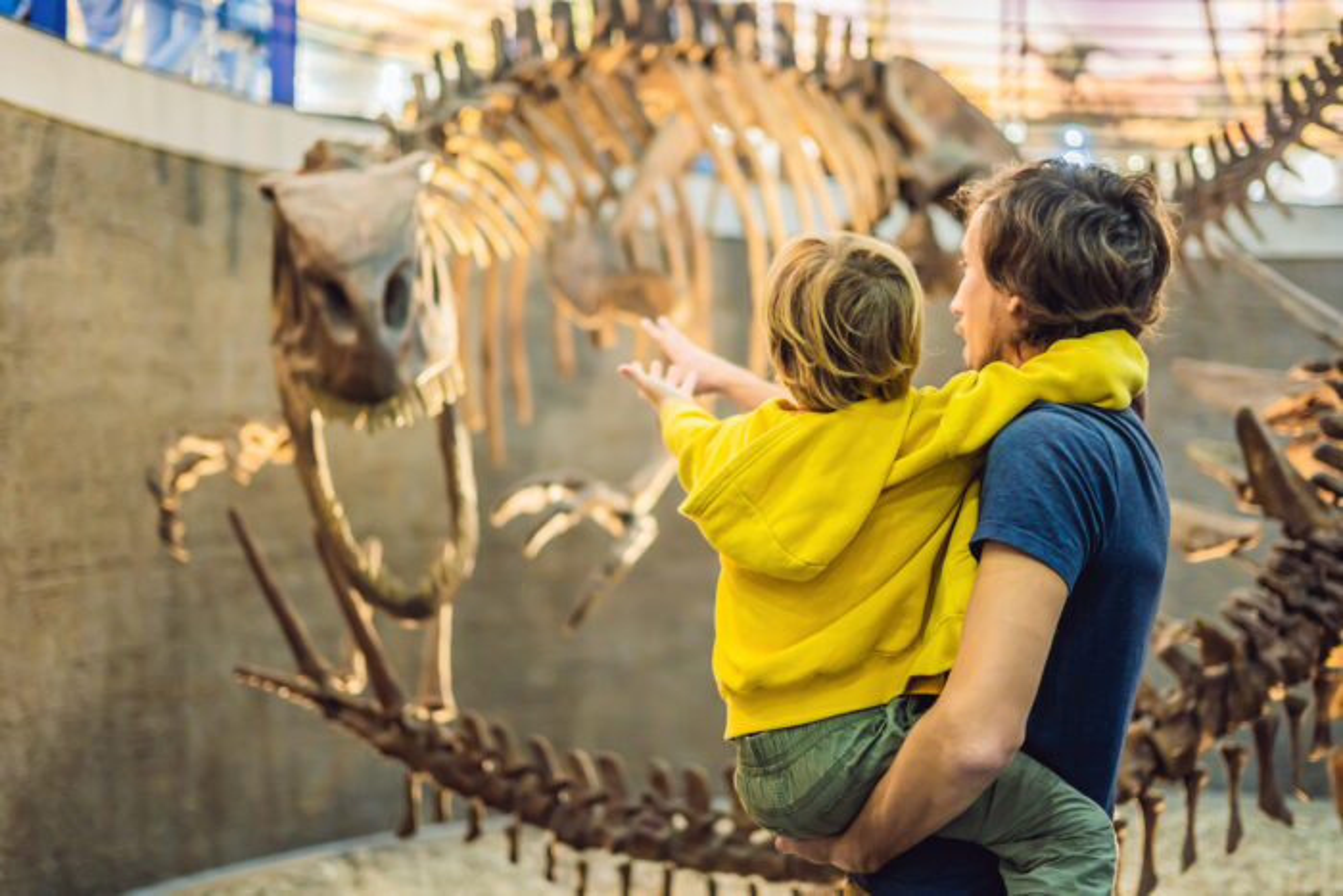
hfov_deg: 39.6
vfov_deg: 27.0
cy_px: 448
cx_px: 672
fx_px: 1866
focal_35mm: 50
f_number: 1.8
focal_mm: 50
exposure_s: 1/125
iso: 1600
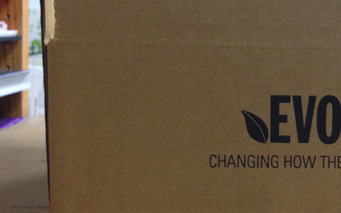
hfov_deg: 27.2
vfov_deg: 18.0
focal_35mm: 72
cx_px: 331
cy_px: 53
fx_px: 669
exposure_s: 1/20
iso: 200
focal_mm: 4.12
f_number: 2.4
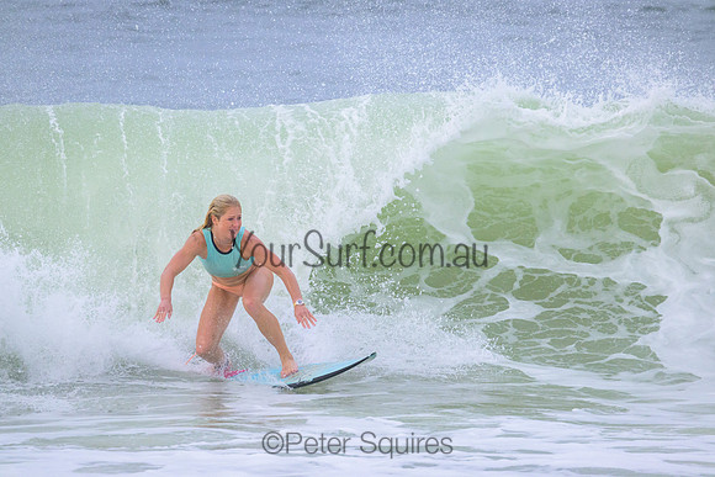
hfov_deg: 3.3
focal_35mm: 630
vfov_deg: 2.2
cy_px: 238
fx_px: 12515
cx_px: 358
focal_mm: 630
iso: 2200
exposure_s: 1/2000
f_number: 11
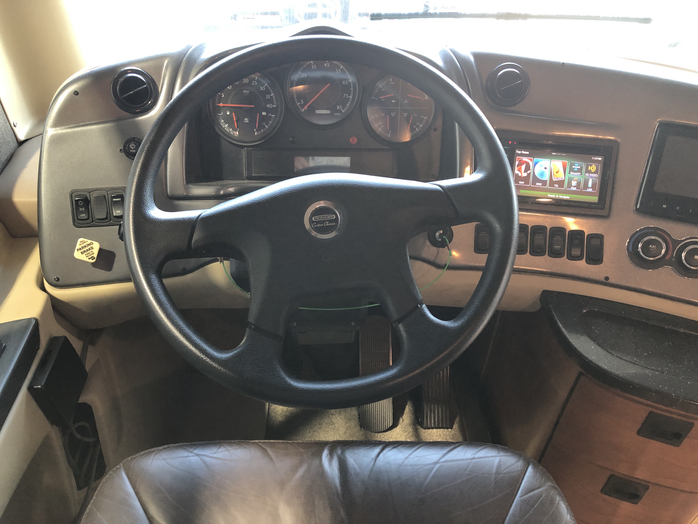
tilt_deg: -42.3
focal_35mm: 28
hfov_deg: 63.4
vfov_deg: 49.7
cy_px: 262
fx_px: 565
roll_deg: -0.8
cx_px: 349
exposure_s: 1/15
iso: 64
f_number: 1.8
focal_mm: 3.99
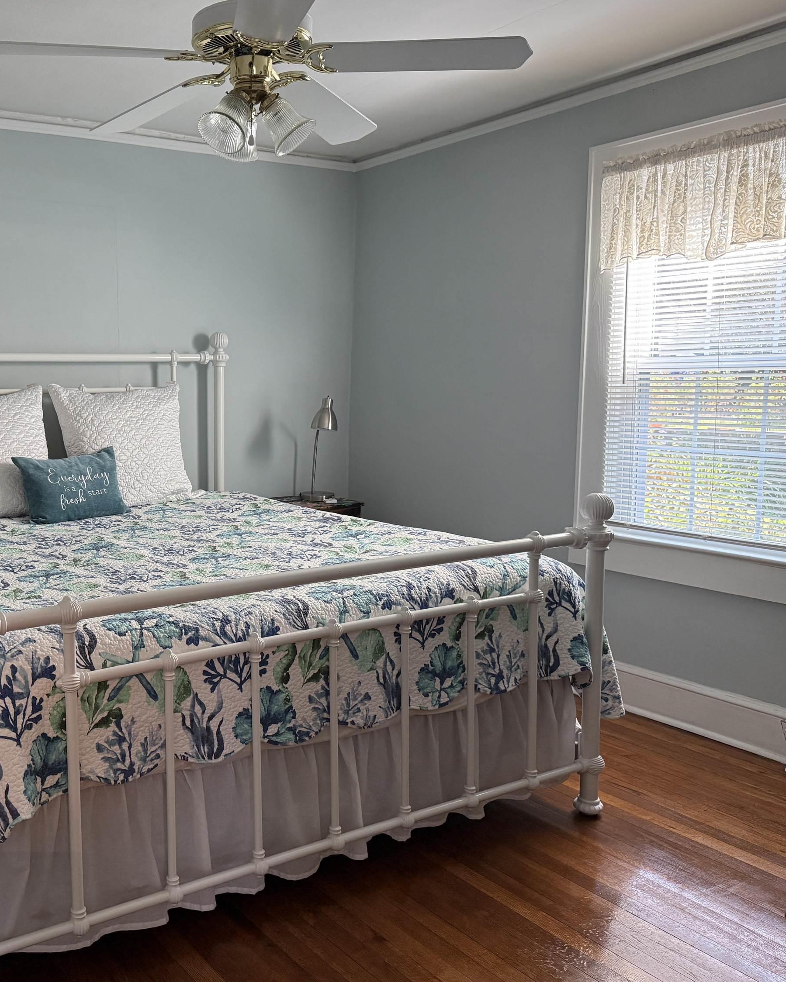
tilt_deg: -6.1
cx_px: 187
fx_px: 931
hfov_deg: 44.1
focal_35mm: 32
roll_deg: +0.7
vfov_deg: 55.7
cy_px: 493
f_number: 1.78
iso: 320
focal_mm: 6.76
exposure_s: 1/120
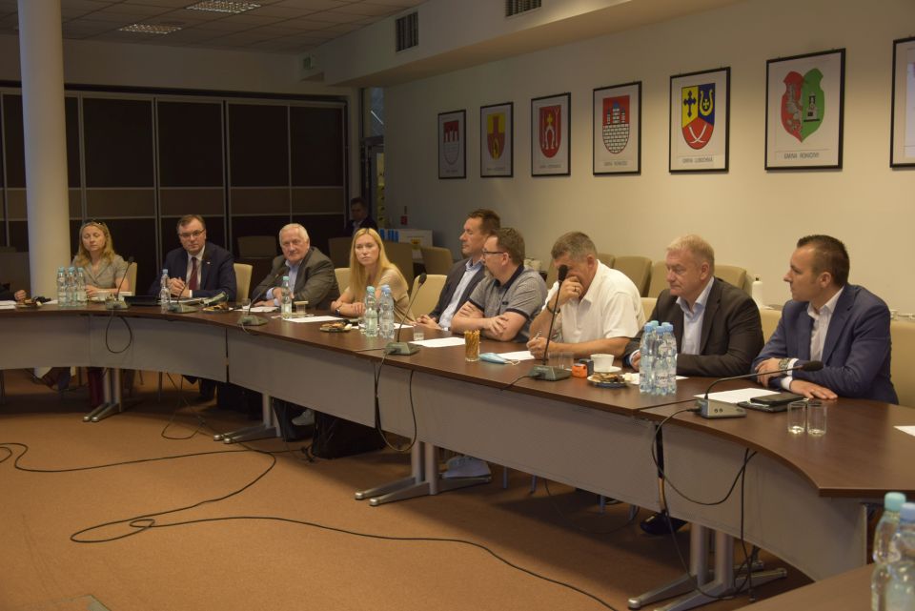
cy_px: 306
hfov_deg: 43.6
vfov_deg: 29.9
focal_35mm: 45
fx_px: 1144
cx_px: 458
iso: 500
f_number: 4.2
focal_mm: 30
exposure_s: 1/30
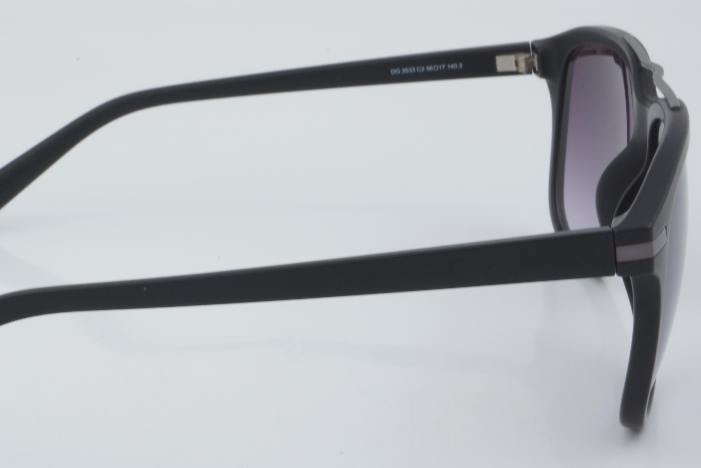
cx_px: 248
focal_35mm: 99
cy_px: 233
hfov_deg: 20.6
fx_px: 1928
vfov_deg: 13.8
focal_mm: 50
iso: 100
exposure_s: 1/3
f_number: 32
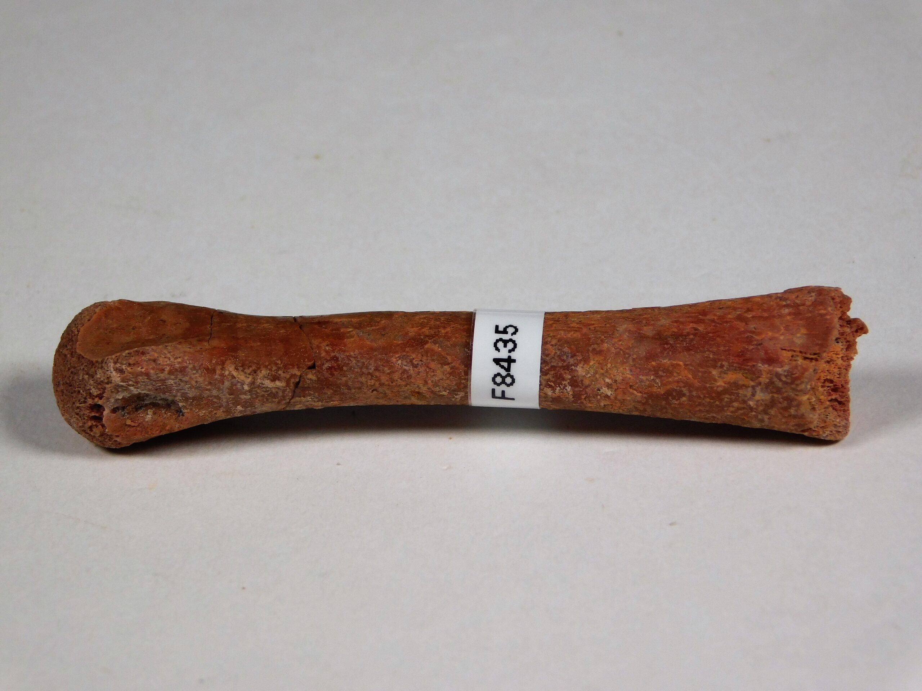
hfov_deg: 8.5
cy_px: 346
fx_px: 6179
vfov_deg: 6.4
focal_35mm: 232
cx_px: 461
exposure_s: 1/320
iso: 125
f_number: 5.6
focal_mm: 41.3
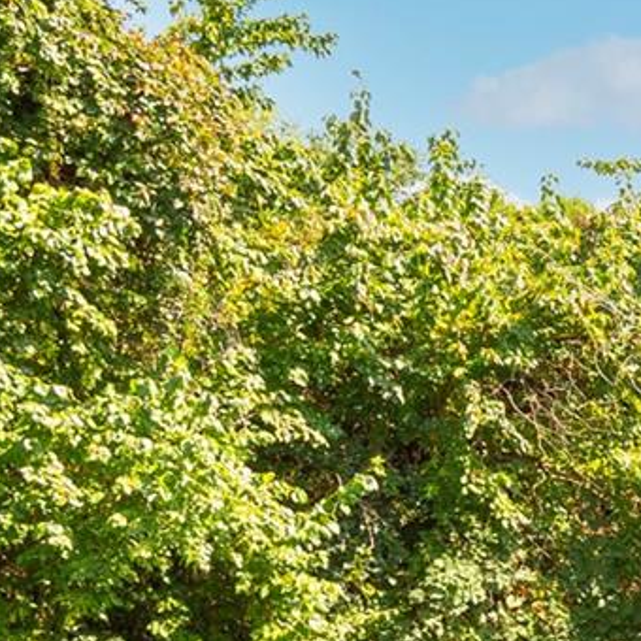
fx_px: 1718
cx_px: 1576
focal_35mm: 82
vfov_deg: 20.6
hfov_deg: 14.0
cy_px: 611
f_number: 7.1
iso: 100
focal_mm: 16
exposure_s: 1/80
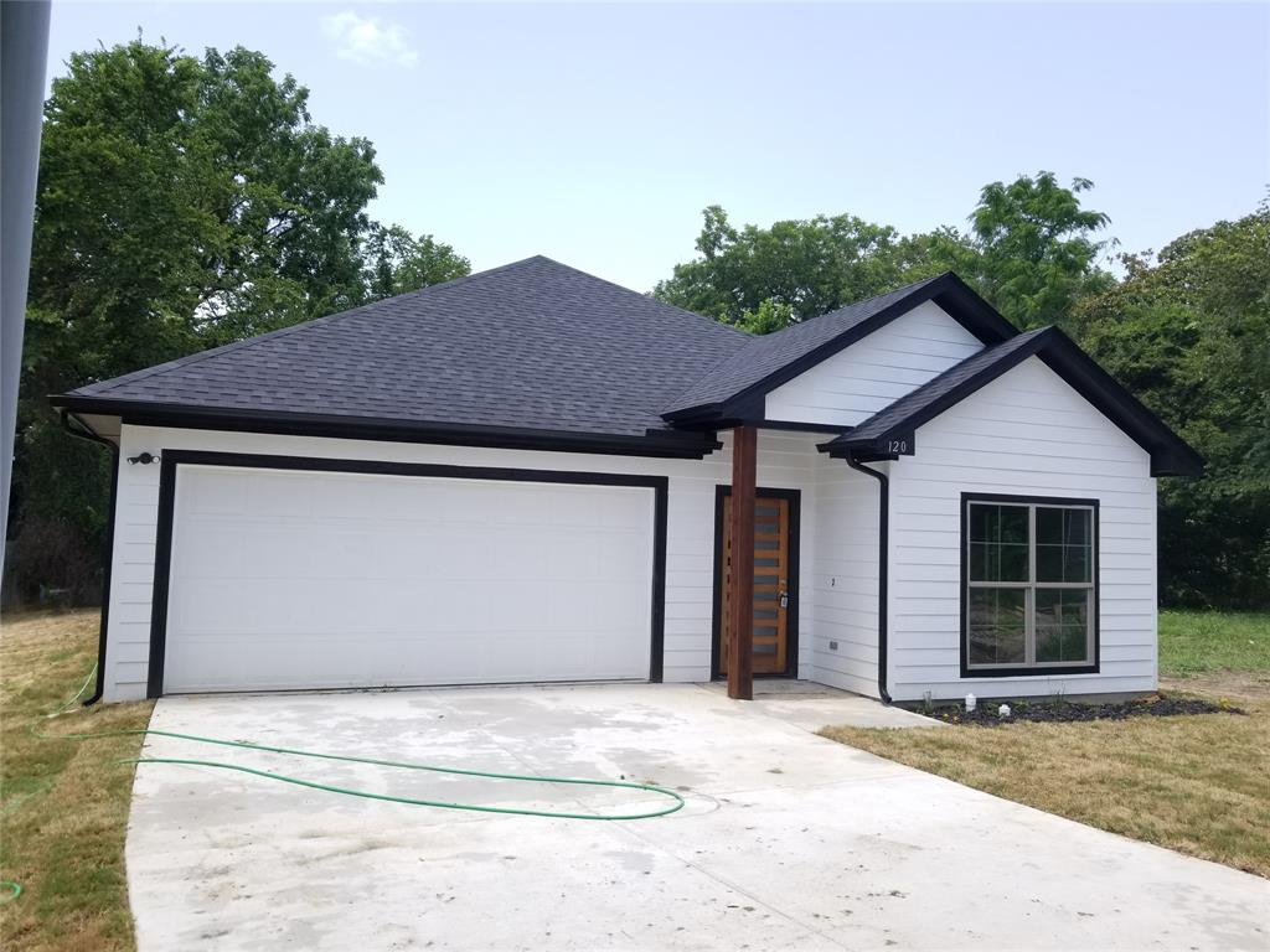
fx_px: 954
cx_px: 635
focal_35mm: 26
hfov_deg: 67.3
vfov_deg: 53.1
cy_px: 476
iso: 50
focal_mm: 4.3
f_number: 1.7
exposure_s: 1/1025
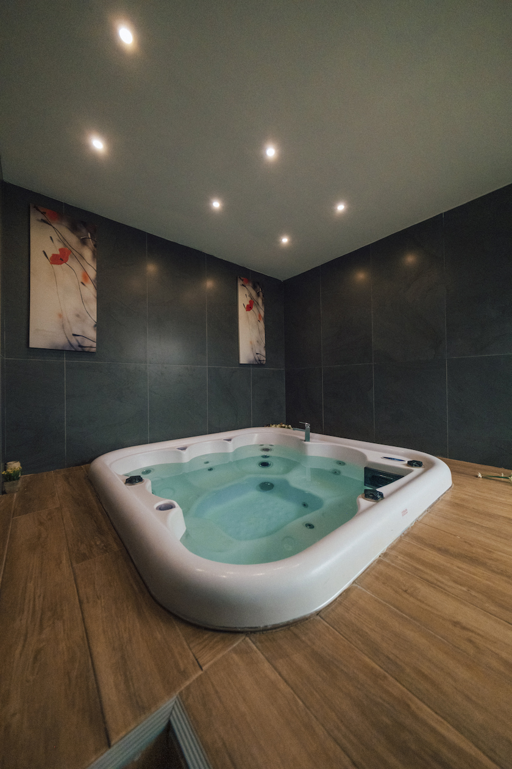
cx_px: 256
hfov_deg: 90.0
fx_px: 256
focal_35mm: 12
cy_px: 384
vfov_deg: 112.6
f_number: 2.8
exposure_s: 1/125
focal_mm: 8
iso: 1250
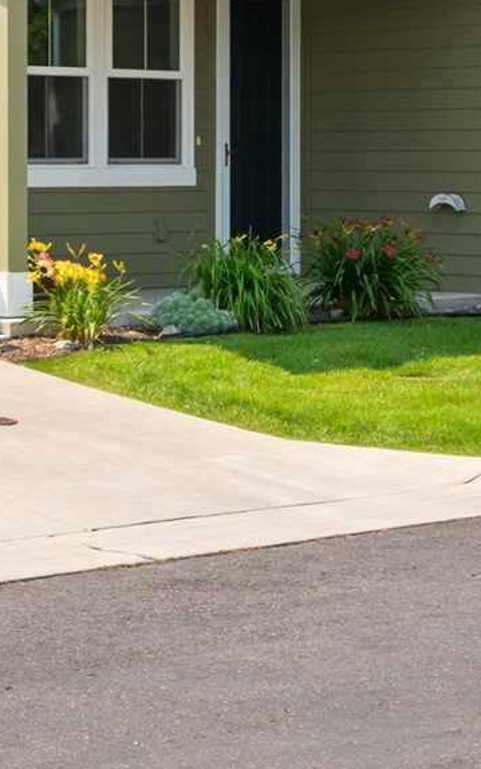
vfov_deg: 19.2
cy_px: 222
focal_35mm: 108
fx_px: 2264
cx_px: -129
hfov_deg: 11.8
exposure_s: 1/1000
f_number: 9
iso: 250
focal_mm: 28
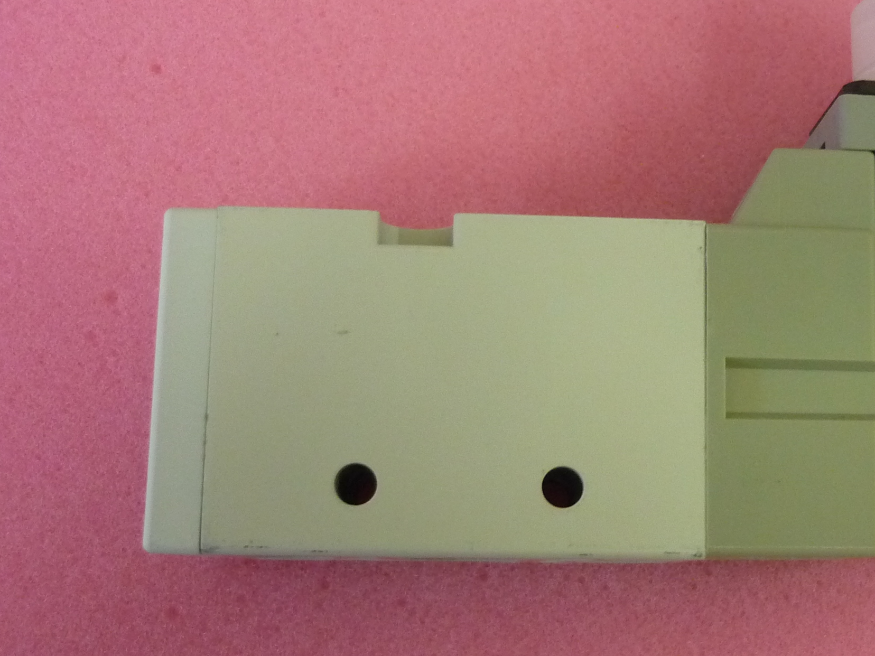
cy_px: 369
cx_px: 631
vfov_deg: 28.5
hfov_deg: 36.8
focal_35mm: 51
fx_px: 1289
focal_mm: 5.5
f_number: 2.8
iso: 400
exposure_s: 1/20
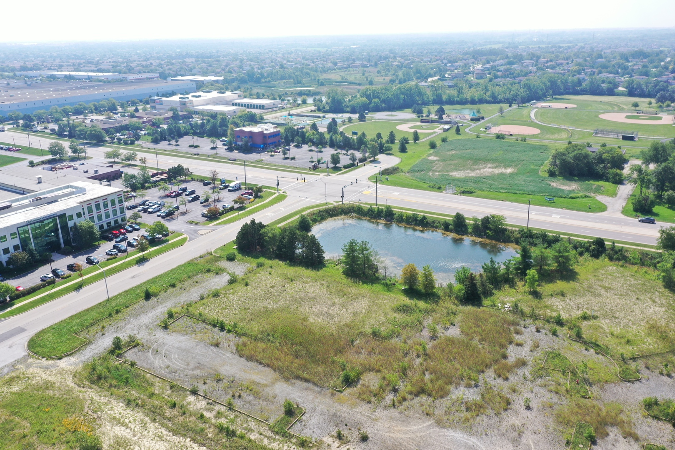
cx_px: 338
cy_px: 225
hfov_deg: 65.5
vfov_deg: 46.4
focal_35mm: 28
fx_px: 525
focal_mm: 10.26
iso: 100
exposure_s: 1/320
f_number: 5.6
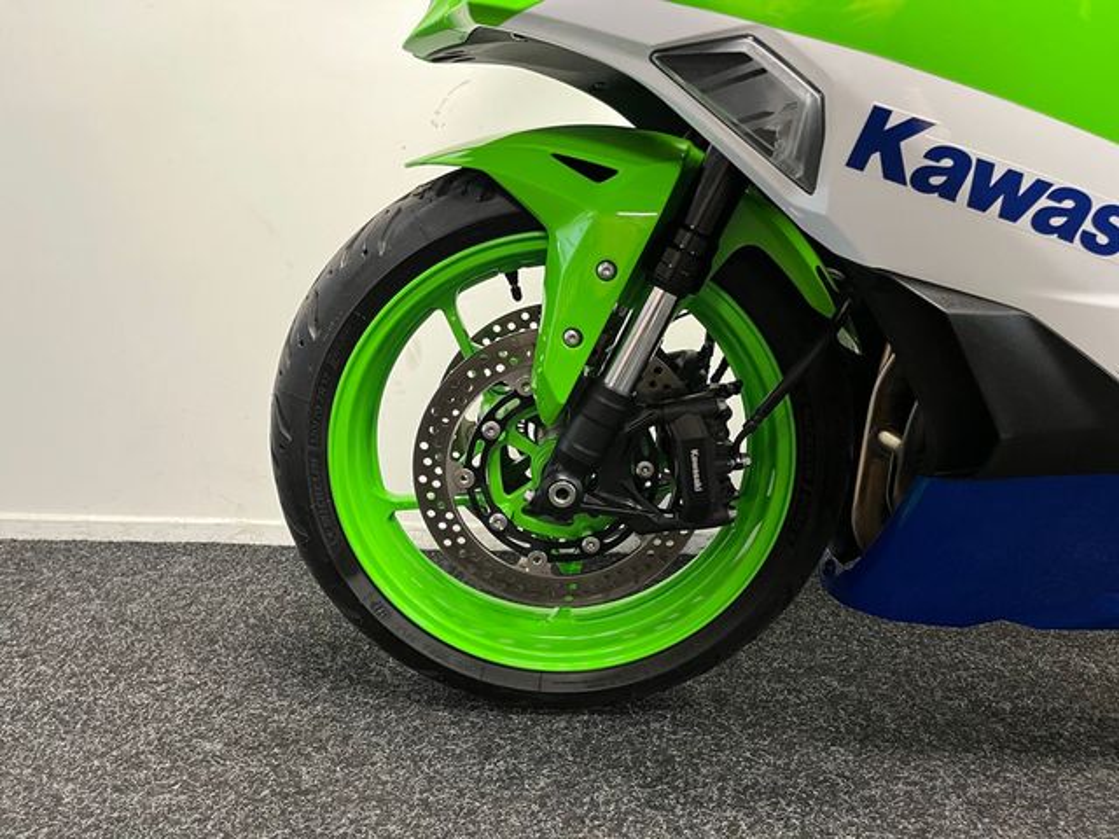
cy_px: 420
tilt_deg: -9.1
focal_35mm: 26
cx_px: 560
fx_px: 840
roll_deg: -0.9
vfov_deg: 53.1
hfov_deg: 67.3
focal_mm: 5.1
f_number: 1.6
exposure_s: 1/50
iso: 250
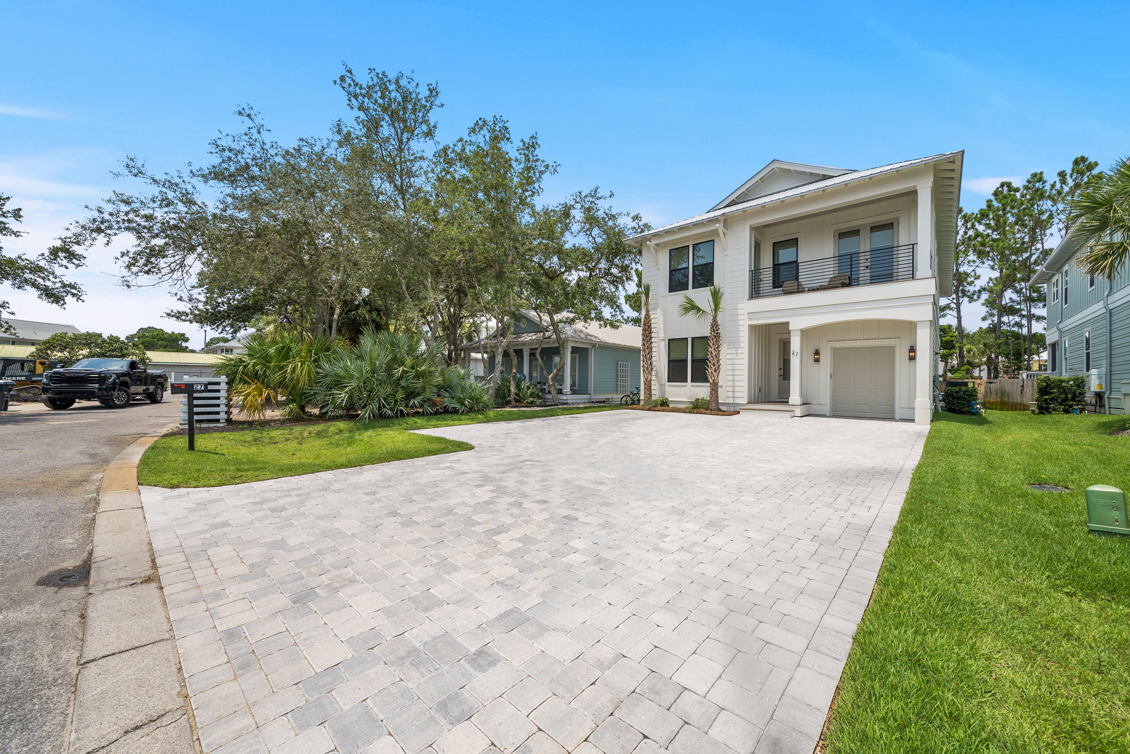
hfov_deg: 108.3
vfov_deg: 85.5
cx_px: 565
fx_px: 408
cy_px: 377
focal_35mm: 13
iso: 40
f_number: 7.1
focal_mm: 13
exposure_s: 1/160
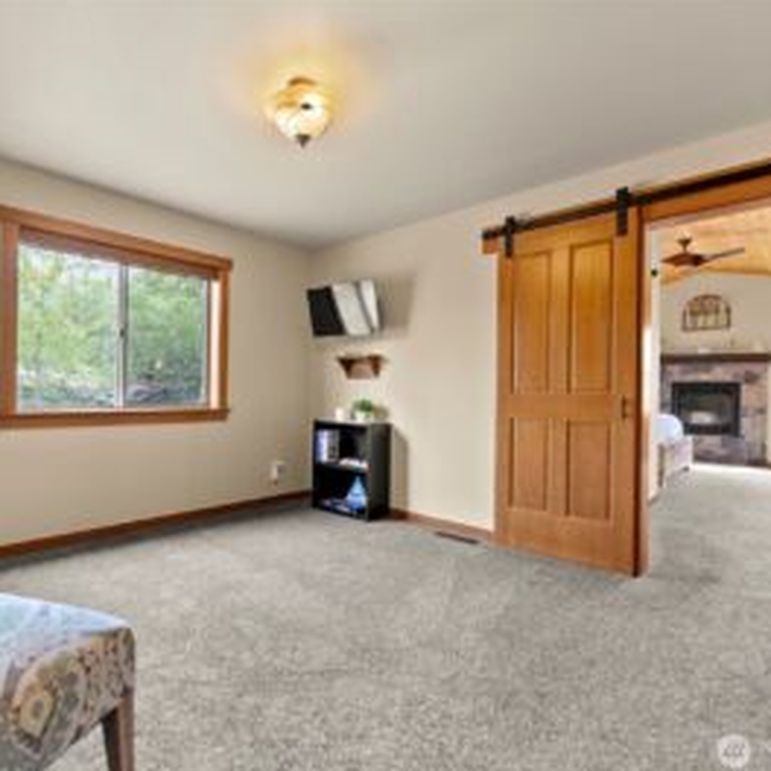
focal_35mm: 18
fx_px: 454
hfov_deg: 79.6
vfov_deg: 80.7
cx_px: 301
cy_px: 387
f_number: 2.8
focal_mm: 14
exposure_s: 1/15
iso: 400
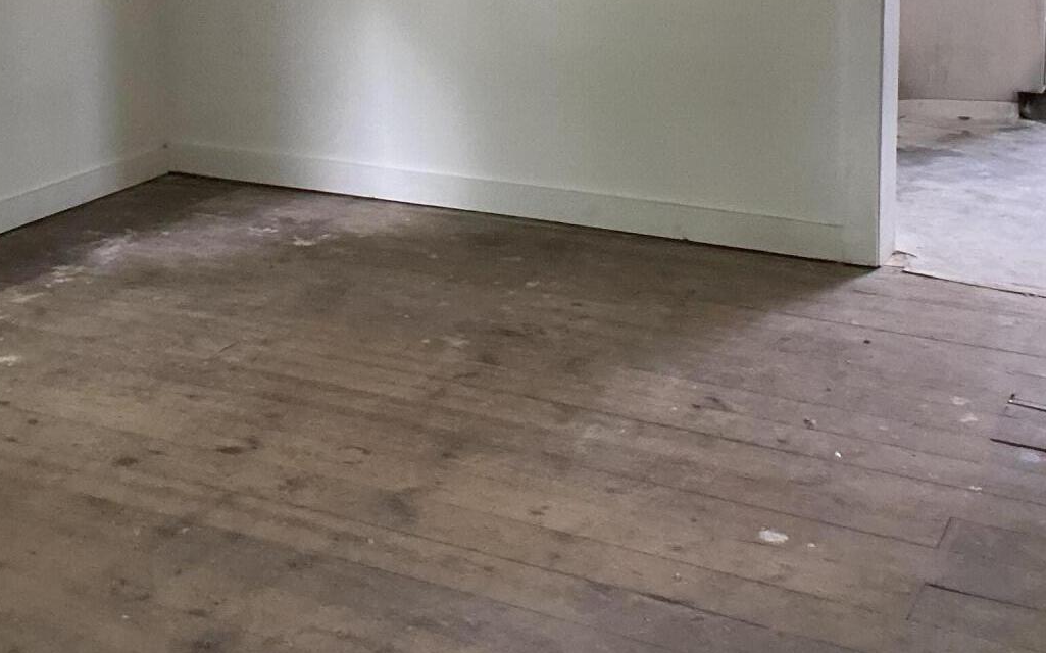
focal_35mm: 60
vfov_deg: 20.8
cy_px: -31
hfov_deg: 33.8
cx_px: 386
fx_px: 1710
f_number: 1.8
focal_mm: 3
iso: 160
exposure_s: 1/60
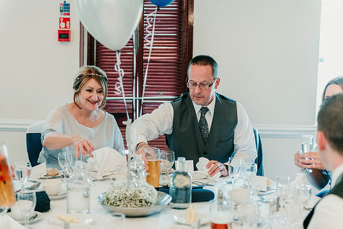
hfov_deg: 28.8
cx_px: 172
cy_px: 114
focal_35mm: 70
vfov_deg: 19.4
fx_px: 668
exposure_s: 1/200
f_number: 2.8
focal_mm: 70
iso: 2200
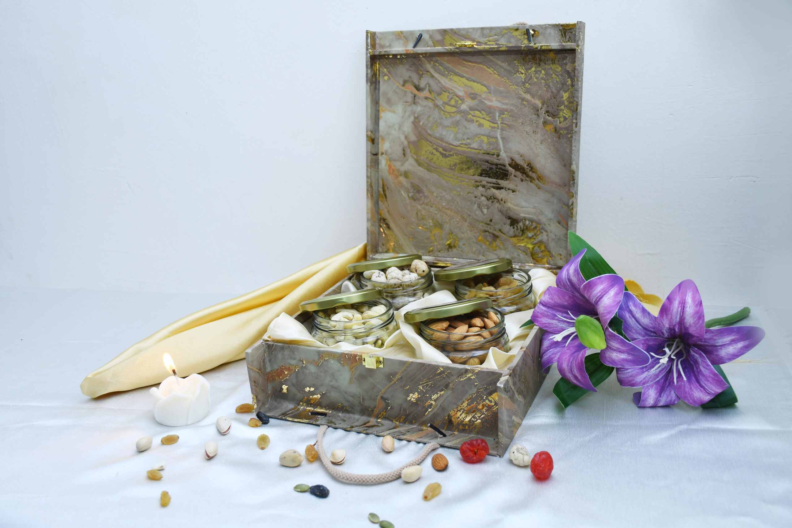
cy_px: 264
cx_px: 396
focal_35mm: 36
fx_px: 792
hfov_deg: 53.1
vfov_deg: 36.9
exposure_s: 1/125
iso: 200
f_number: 4
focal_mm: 24
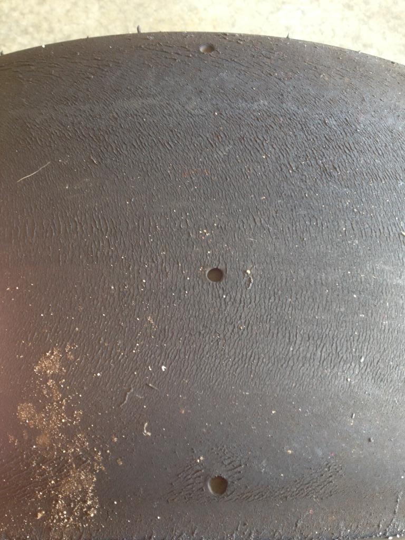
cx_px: 202
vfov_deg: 52.6
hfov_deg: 40.7
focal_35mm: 35
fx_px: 546
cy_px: 270
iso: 80
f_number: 2.4
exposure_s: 1/20
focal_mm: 4.3
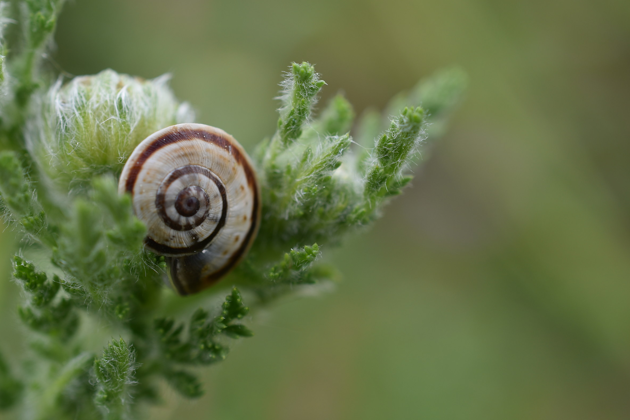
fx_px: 1067
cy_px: 213
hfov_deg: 32.9
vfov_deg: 22.3
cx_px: 311
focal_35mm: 61
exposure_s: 1/180
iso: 100
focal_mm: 40
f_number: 6.7
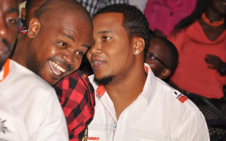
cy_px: 66
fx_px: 989
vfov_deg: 8.2
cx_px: 113
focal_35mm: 161
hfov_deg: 13.0
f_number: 7.1
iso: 1800
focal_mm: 105
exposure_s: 1/100
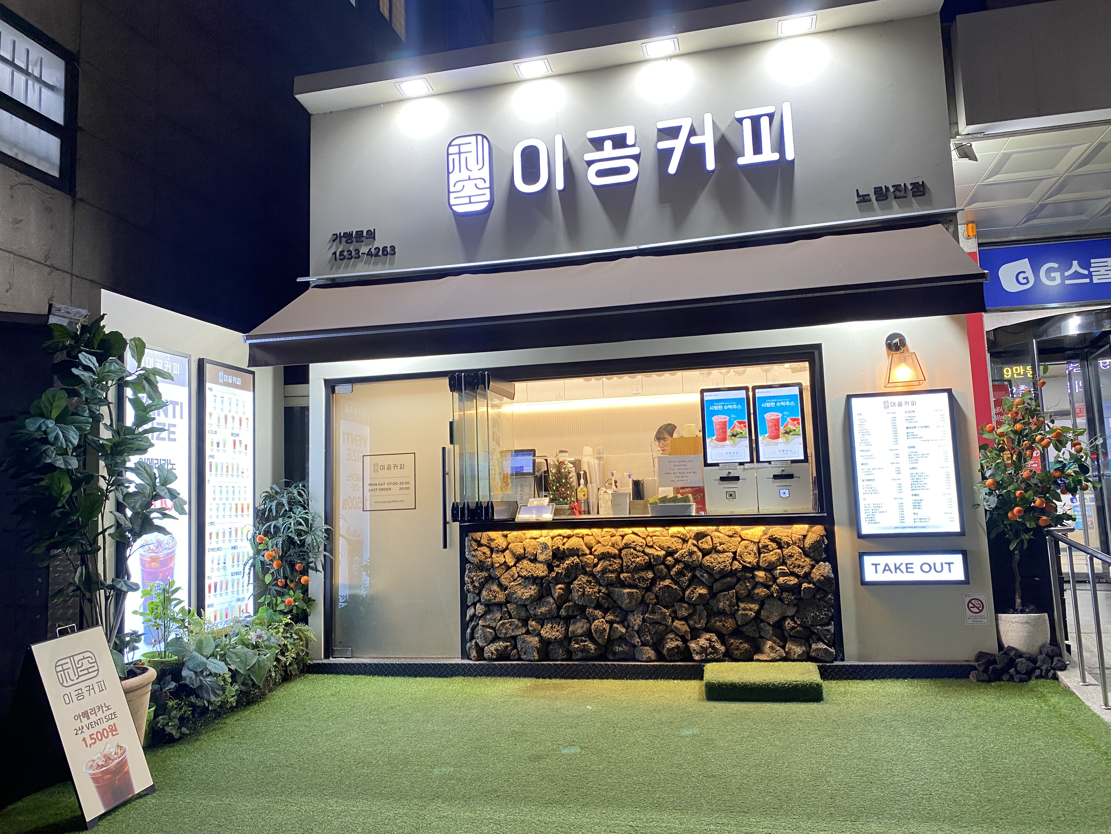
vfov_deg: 53.1
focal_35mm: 26
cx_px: 556
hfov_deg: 67.3
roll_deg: +1.1
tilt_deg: +7.3
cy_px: 417
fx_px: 834
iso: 125
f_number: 1.8
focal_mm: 4.25
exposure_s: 1/60
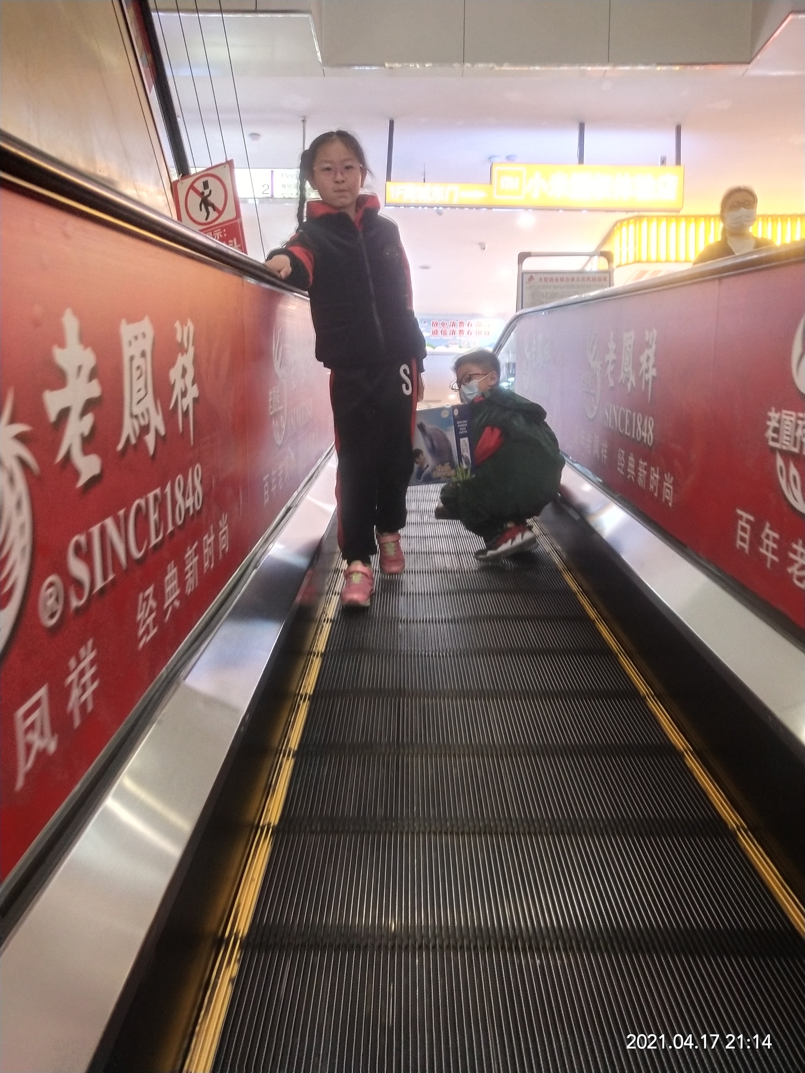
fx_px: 930
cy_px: 536
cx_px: 402
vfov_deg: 60.0
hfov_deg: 46.8
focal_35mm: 30
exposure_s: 1/100
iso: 386
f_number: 1.8
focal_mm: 3.95
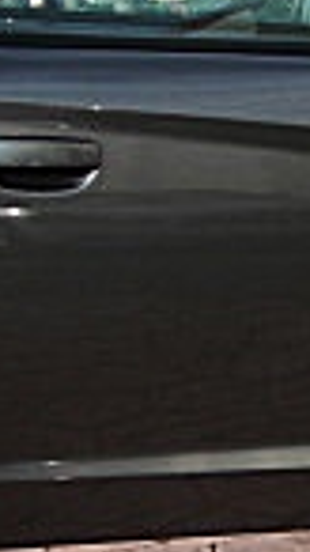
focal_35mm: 172
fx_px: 2516
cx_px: 1047
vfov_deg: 12.5
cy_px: 431
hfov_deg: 6.3
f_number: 2.8
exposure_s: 1/500
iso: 50
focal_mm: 6.3
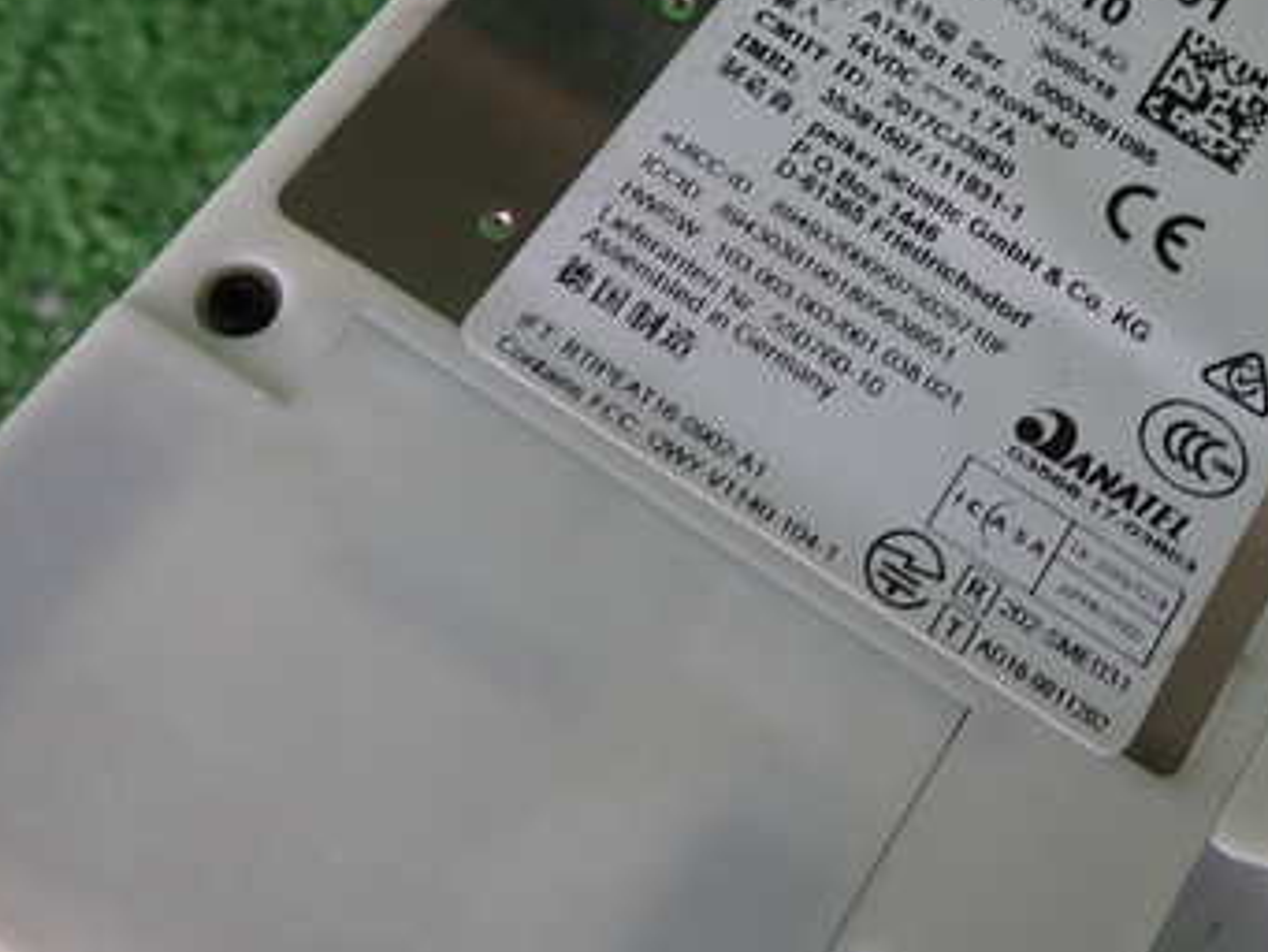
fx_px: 1612
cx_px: 952
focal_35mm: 44
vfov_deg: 32.7
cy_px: 331
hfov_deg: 41.6
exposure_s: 1/60
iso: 160
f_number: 2
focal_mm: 4.5
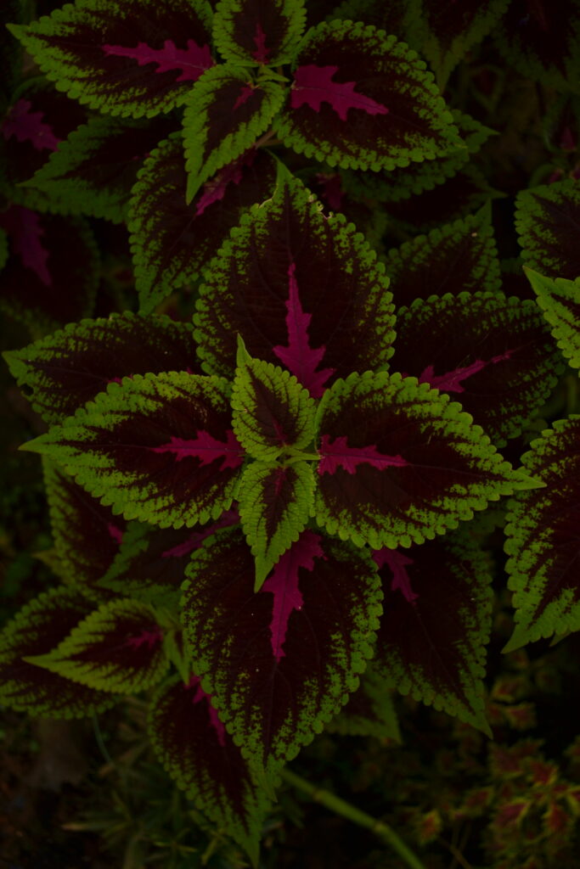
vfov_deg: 41.1
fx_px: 1160
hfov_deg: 28.1
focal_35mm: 48
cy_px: 434
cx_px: 290
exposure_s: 1/60
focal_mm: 32
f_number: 4.8
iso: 100
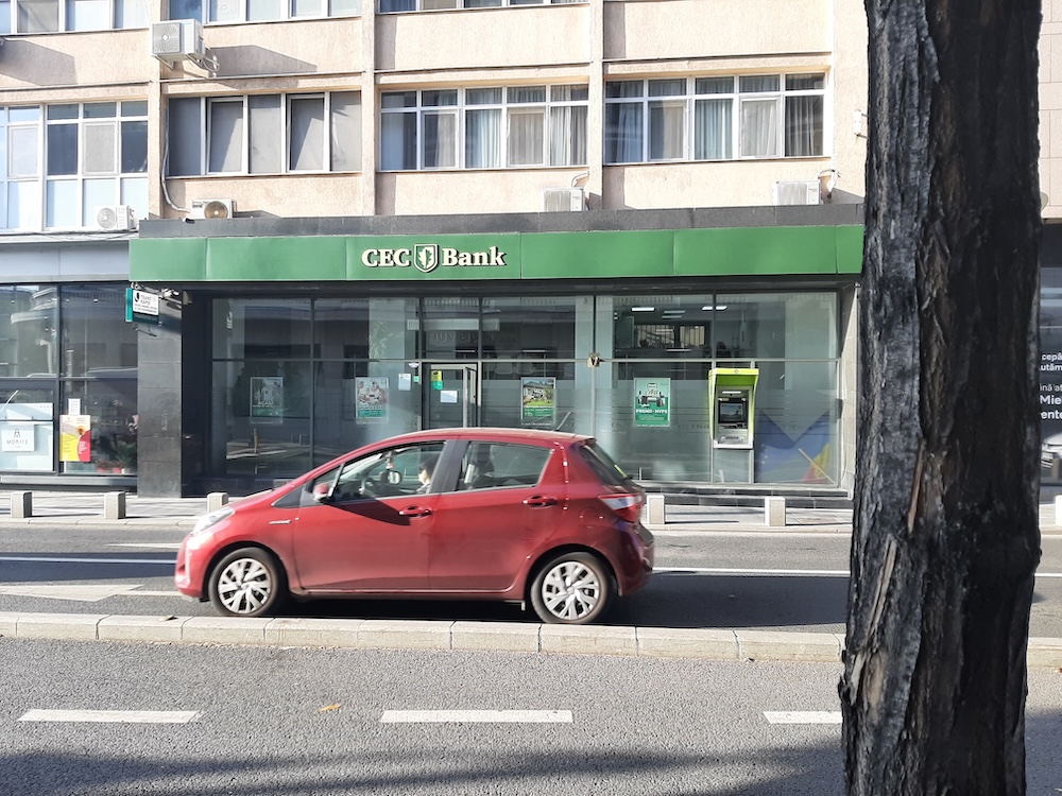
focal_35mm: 26
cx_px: 531
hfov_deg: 67.3
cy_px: 398
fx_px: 798
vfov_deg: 53.1
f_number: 1.7
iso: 40
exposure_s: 1/486
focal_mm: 3.93
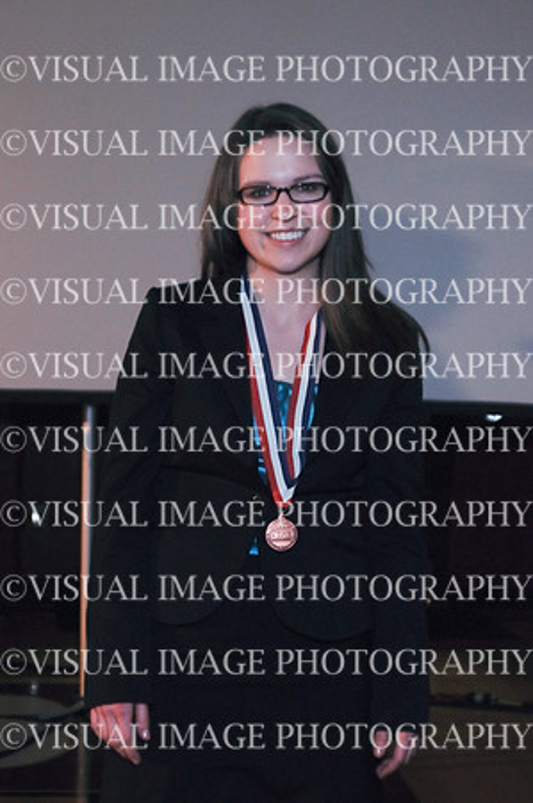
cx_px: 266
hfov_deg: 28.0
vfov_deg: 41.2
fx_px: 1068
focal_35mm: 48
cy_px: 402
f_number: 2.8
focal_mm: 32
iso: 400
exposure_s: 1/60
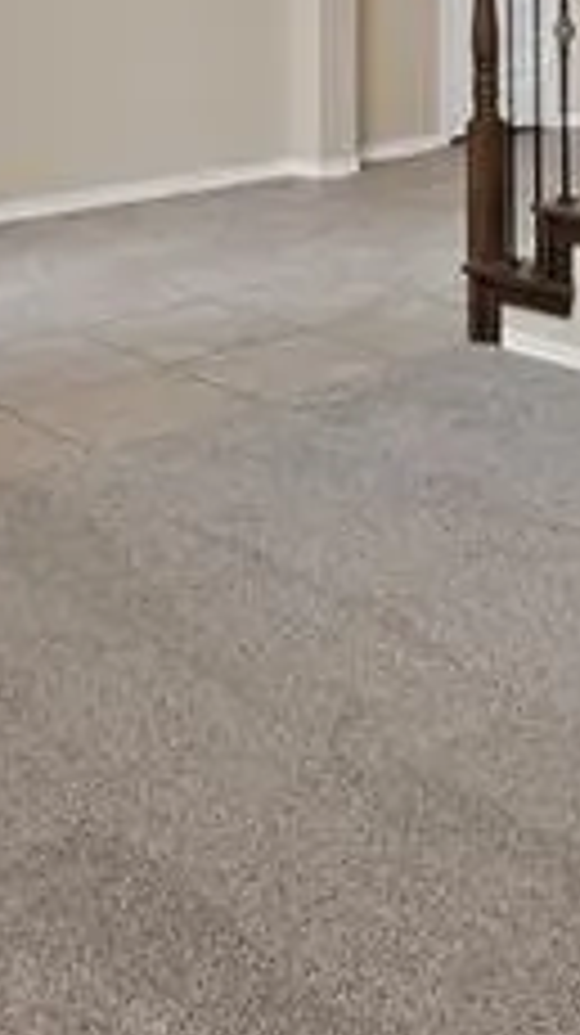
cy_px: -126
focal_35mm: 56
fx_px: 1534
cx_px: 558
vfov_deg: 32.4
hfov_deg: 20.8
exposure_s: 1/100
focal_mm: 12
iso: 640
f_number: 2.8
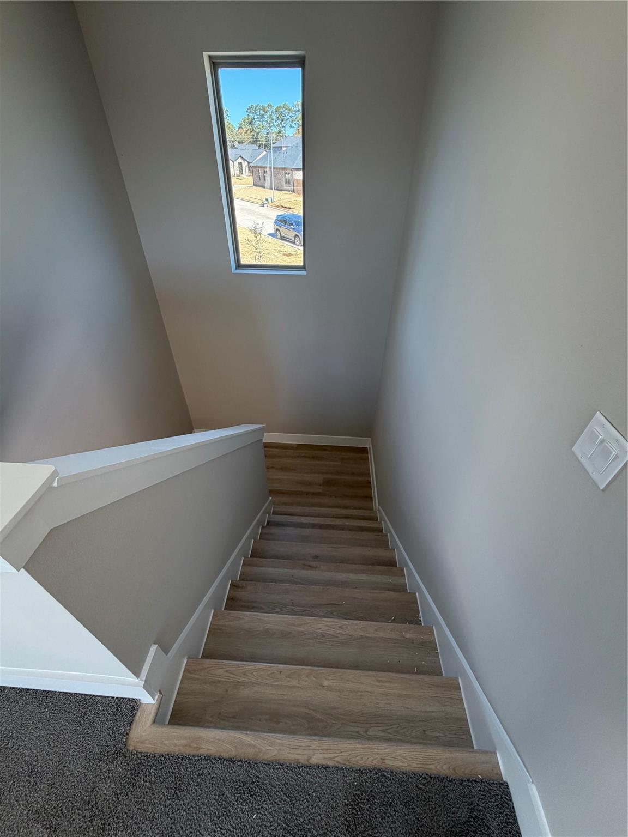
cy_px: 418
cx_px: 314
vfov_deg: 102.1
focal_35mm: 14
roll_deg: +0.4
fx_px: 339
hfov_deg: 85.7
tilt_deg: -38.0
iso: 125
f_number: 2.2
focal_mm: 2.22
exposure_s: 1/120
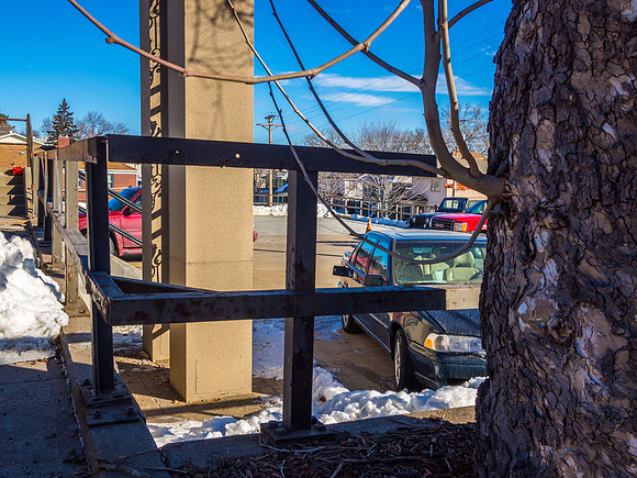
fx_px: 626
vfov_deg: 41.8
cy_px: 239
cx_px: 318
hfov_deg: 54.0
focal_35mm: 34
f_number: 8
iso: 200
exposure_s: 1/320
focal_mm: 17
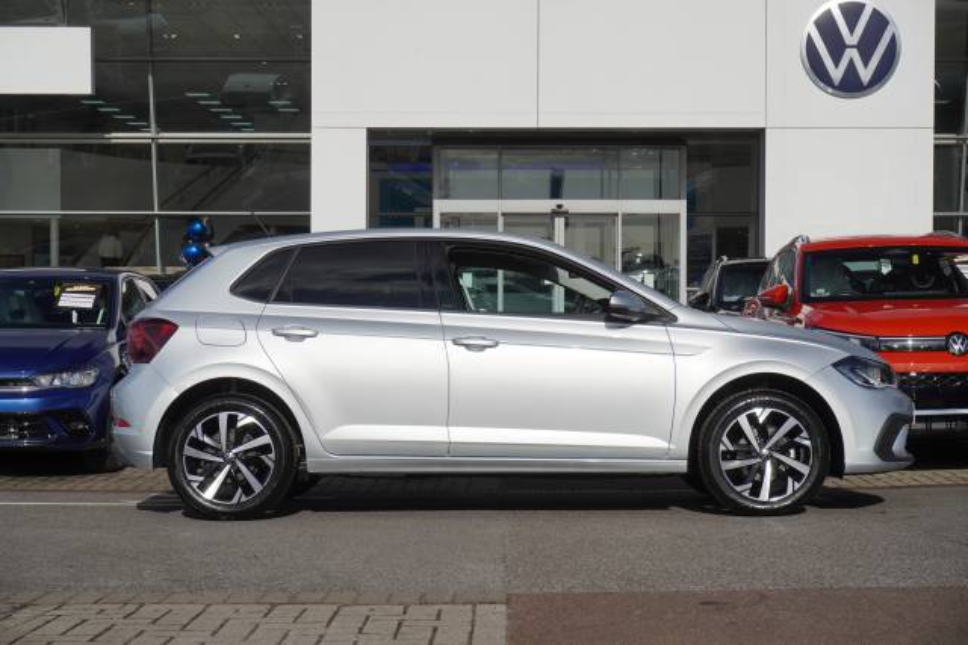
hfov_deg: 33.4
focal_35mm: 60
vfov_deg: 22.6
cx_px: 484
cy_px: 322
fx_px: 1612
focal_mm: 40
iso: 100
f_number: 8
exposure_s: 1/350
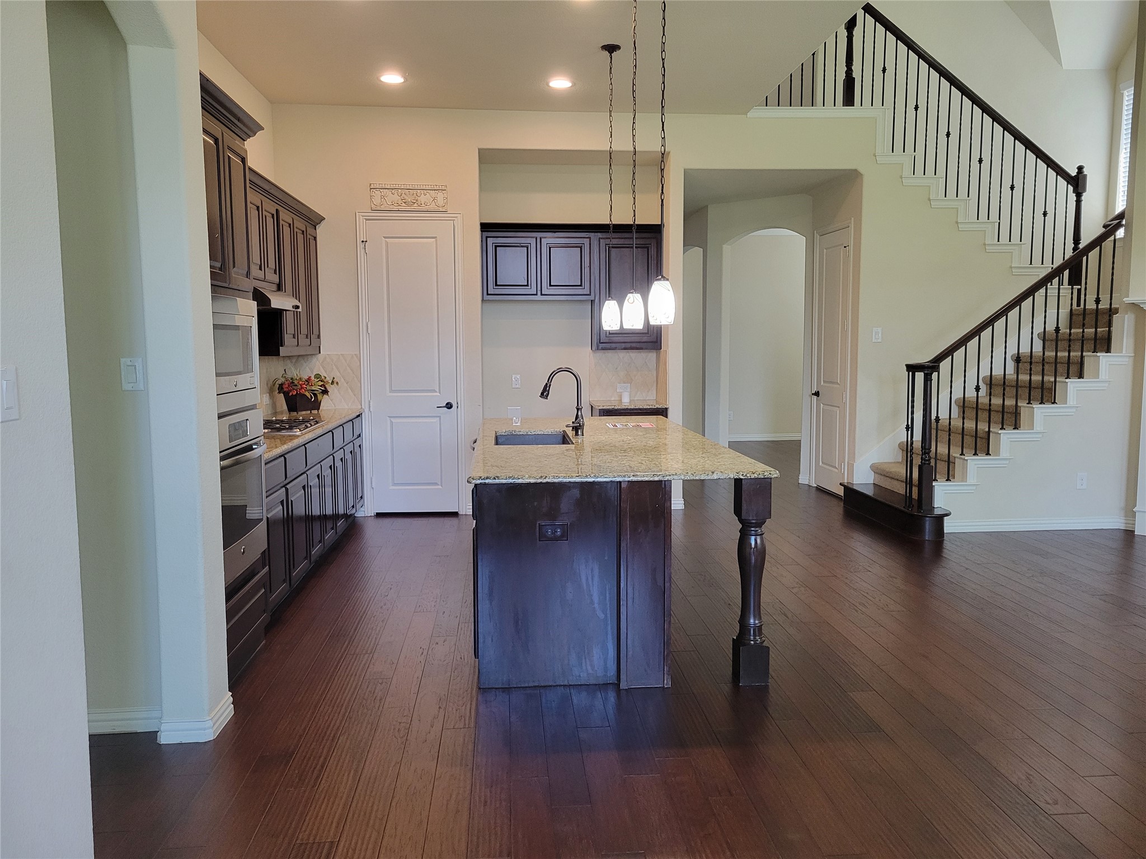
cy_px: 430
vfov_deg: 53.1
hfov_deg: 67.3
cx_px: 573
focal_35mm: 26
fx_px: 861
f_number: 1.8
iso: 320
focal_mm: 5.4
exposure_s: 1/120
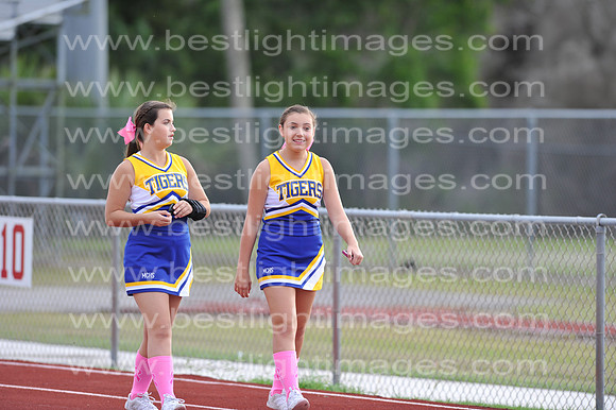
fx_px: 5130
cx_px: 308
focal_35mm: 300
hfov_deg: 6.9
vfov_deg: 4.6
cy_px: 205
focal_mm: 300
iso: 400
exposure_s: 1/640
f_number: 4
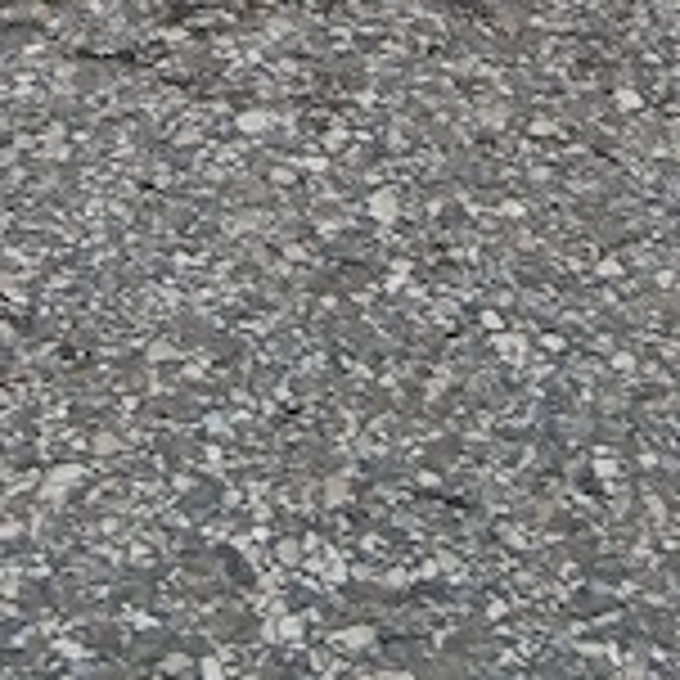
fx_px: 2711
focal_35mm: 122
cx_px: 333
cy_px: -1045
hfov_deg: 14.3
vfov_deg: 11.4
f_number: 1.8
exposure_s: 1/127
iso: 20
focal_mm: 3.98
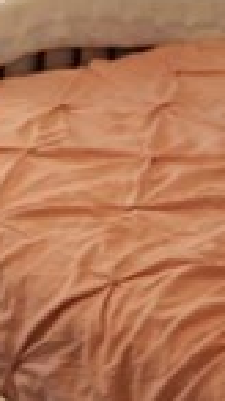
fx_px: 1168
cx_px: -170
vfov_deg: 18.0
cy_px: -135
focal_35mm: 110
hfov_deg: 10.4
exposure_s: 1/60
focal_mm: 10
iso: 800
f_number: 4.5
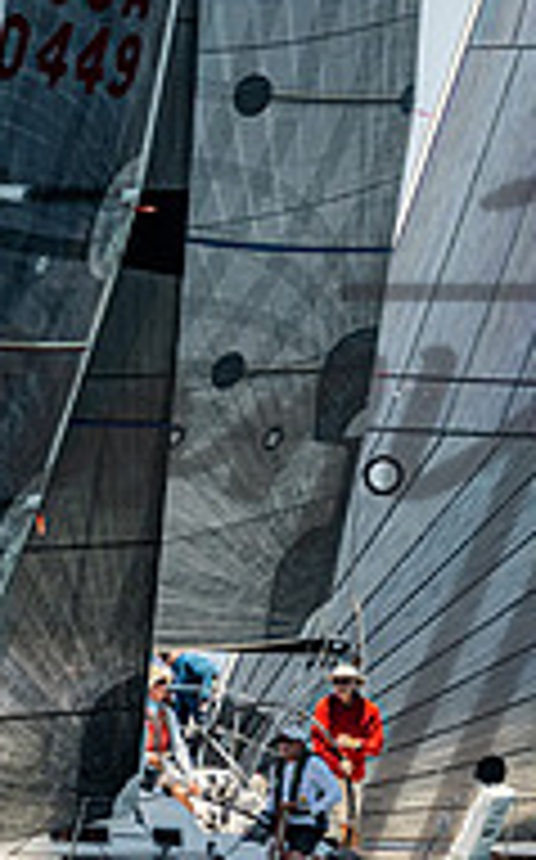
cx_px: 355
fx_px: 14102
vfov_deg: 3.5
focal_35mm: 602
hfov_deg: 2.2
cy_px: 567
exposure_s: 1/1250
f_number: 5.6
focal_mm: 155
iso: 320
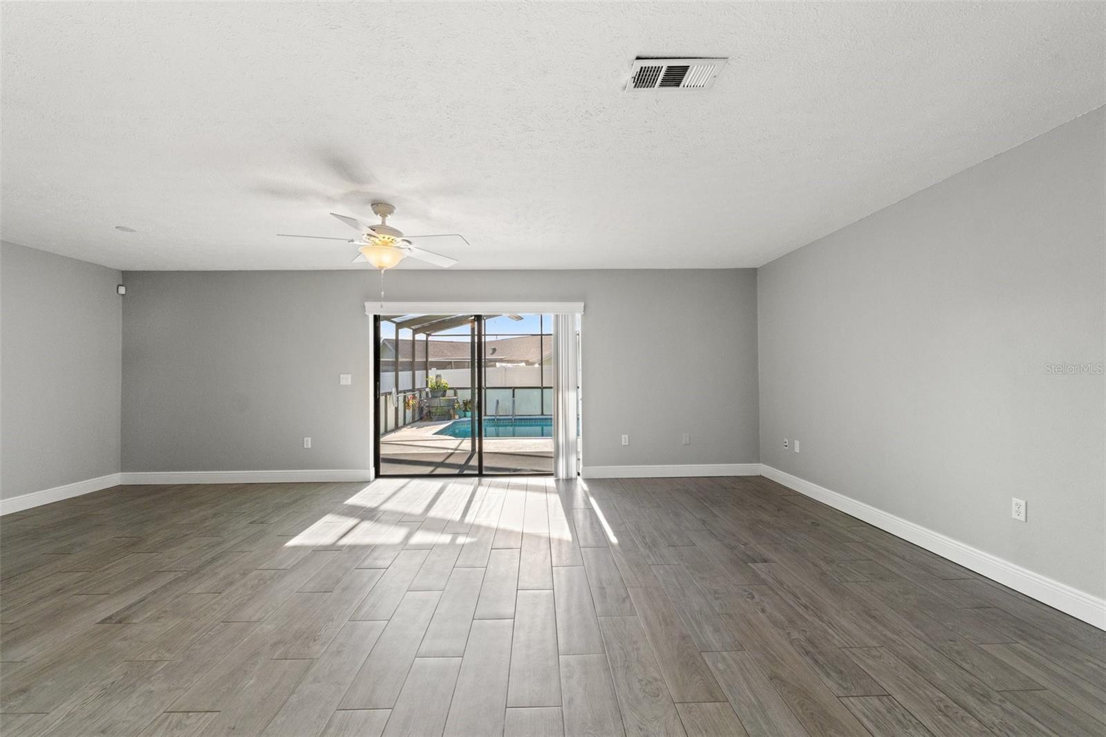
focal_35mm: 15
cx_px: 553
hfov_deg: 100.4
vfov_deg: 77.3
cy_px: 368
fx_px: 461
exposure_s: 1/40
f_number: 8
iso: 400
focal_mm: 10
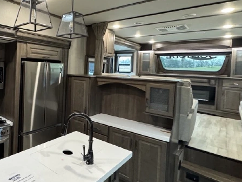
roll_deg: -2.6
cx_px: 41
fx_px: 175
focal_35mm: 25
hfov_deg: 62.2
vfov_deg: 54.5
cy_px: 73
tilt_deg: -0.3
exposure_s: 1/60
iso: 800
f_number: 2.2
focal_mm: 2.22
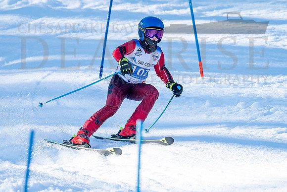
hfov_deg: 2.8
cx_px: 149
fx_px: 5903
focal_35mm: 740
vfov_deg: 1.9
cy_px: 92
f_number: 8
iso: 1250
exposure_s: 1/2000
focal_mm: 560
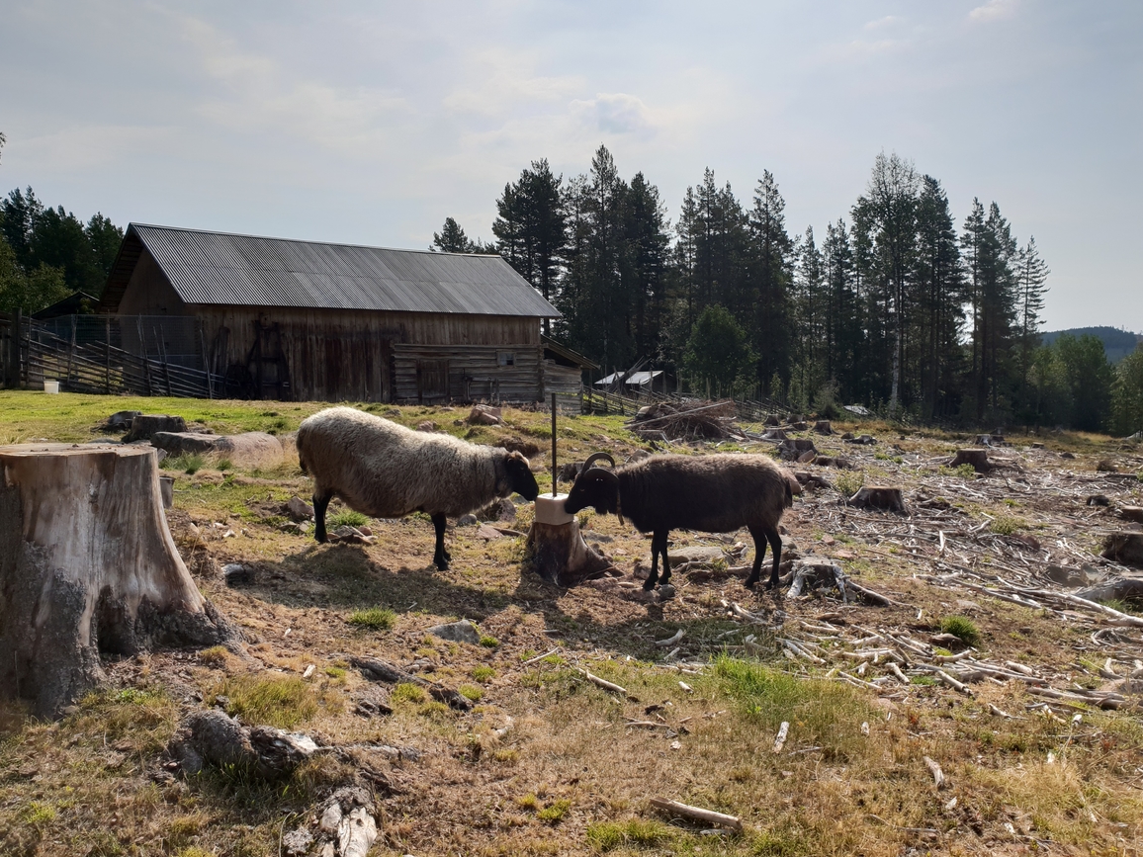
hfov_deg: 65.3
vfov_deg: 51.3
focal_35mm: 27
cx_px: 564
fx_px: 892
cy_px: 440
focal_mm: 4.3
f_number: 2.4
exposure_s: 1/1637
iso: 50
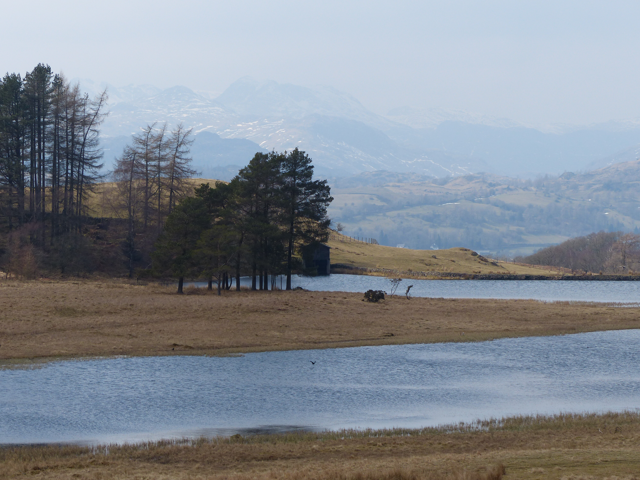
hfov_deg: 13.4
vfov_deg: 10.1
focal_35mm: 147
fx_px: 2718
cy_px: 240
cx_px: 320
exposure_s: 1/1000
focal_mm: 26.5
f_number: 4
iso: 100
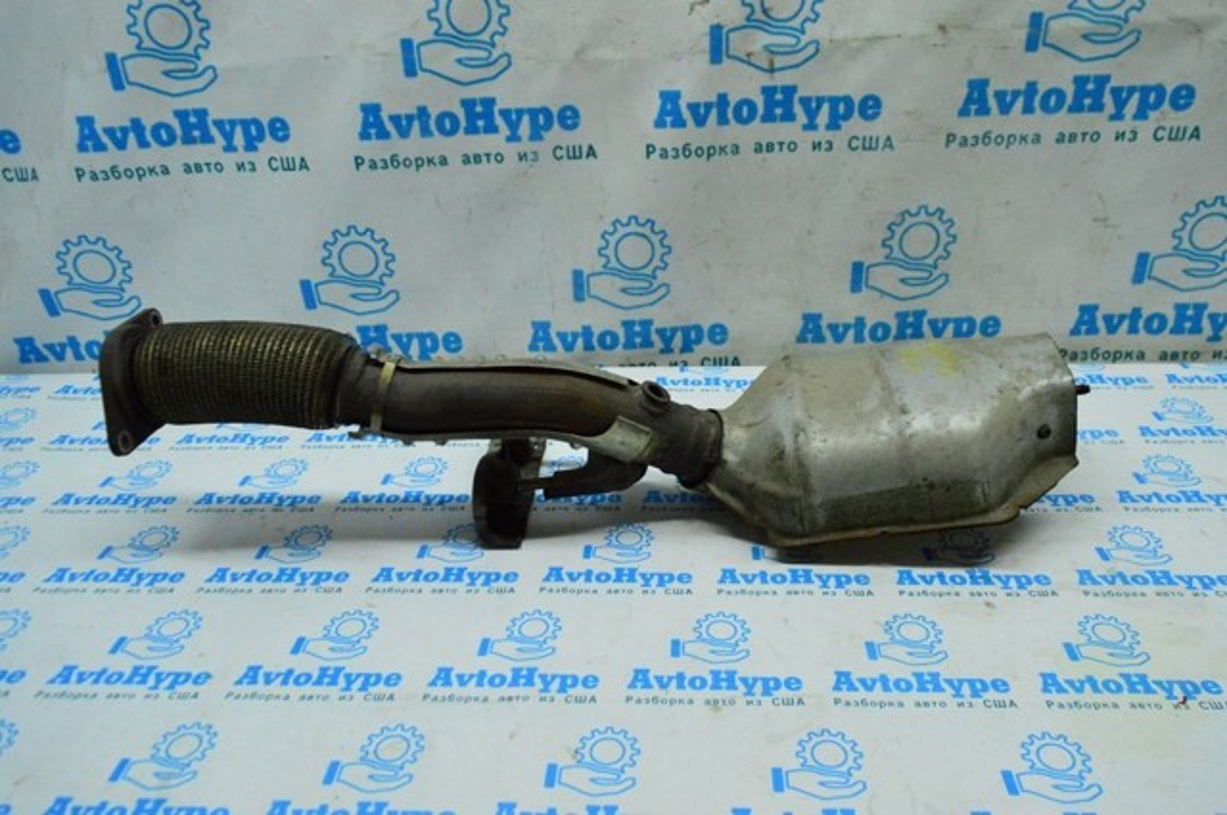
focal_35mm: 27
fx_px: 919
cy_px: 408
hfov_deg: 67.4
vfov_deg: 47.8
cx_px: 614
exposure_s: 1/640
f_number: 6.3
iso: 6400
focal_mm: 18
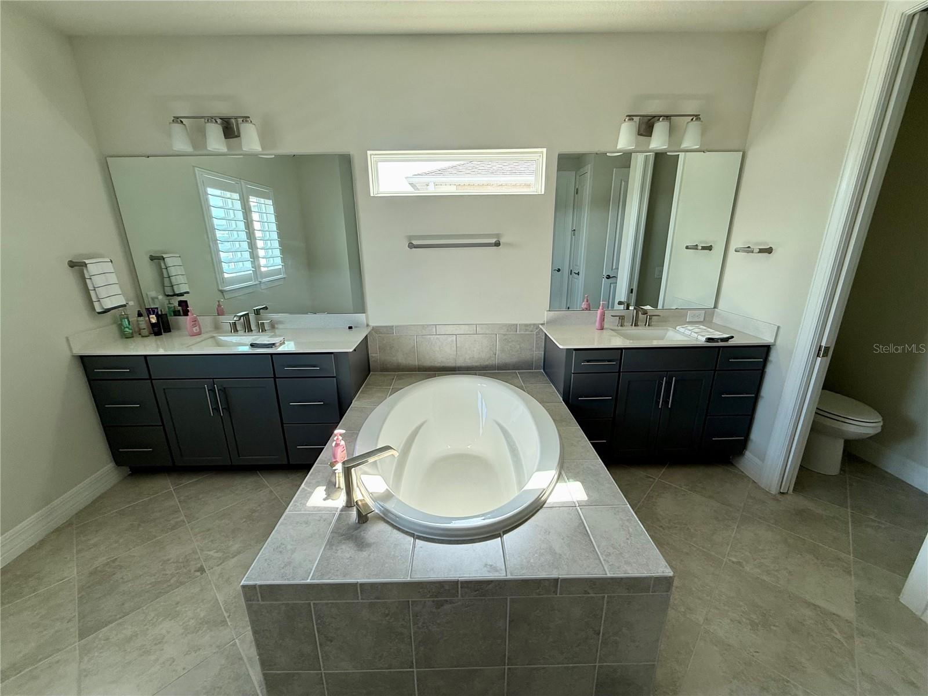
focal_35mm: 14
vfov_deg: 85.7
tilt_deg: -16.9
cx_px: 464
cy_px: 348
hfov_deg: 102.1
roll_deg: +0.9
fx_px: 375
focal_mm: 2.22
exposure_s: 1/99
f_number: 2.2
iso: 80
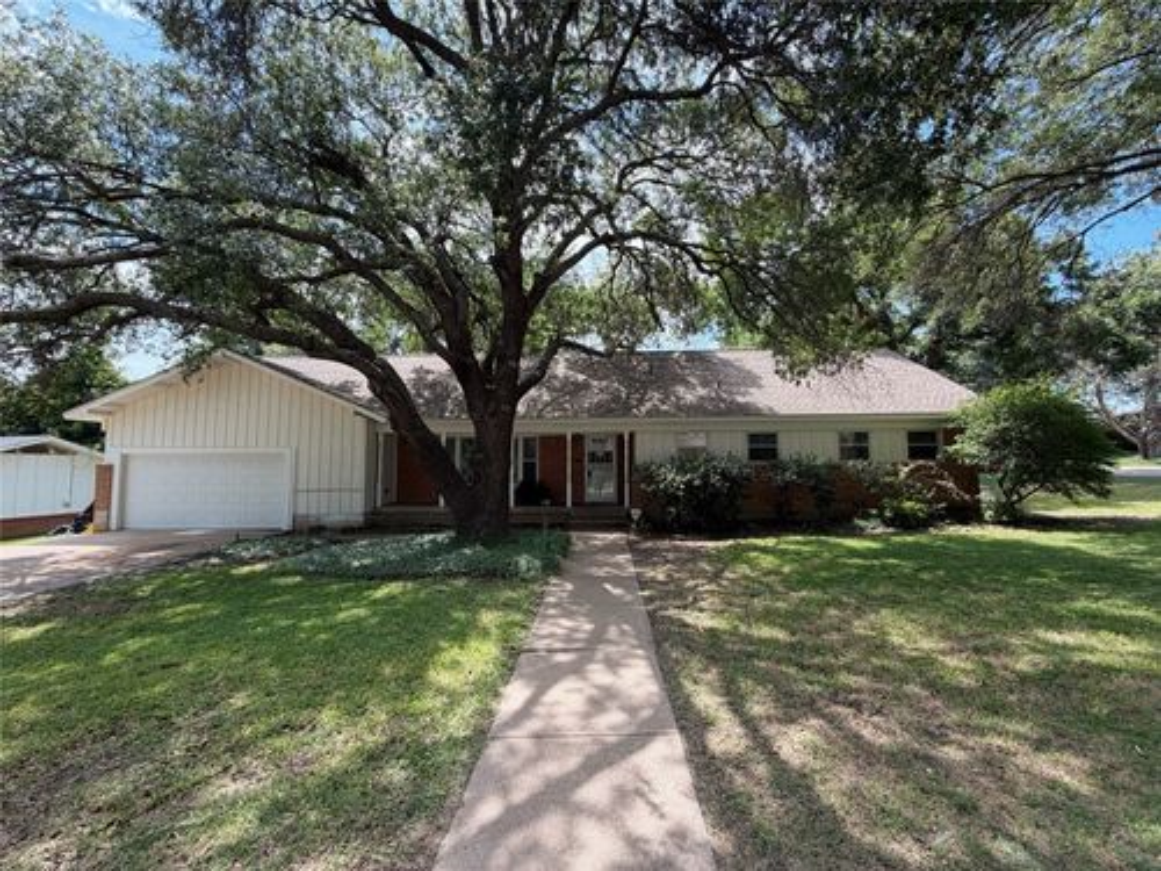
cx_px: 580
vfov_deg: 85.7
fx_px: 470
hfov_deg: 102.1
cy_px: 436
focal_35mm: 14
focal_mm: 2.22
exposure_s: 1/419
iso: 64
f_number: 2.2
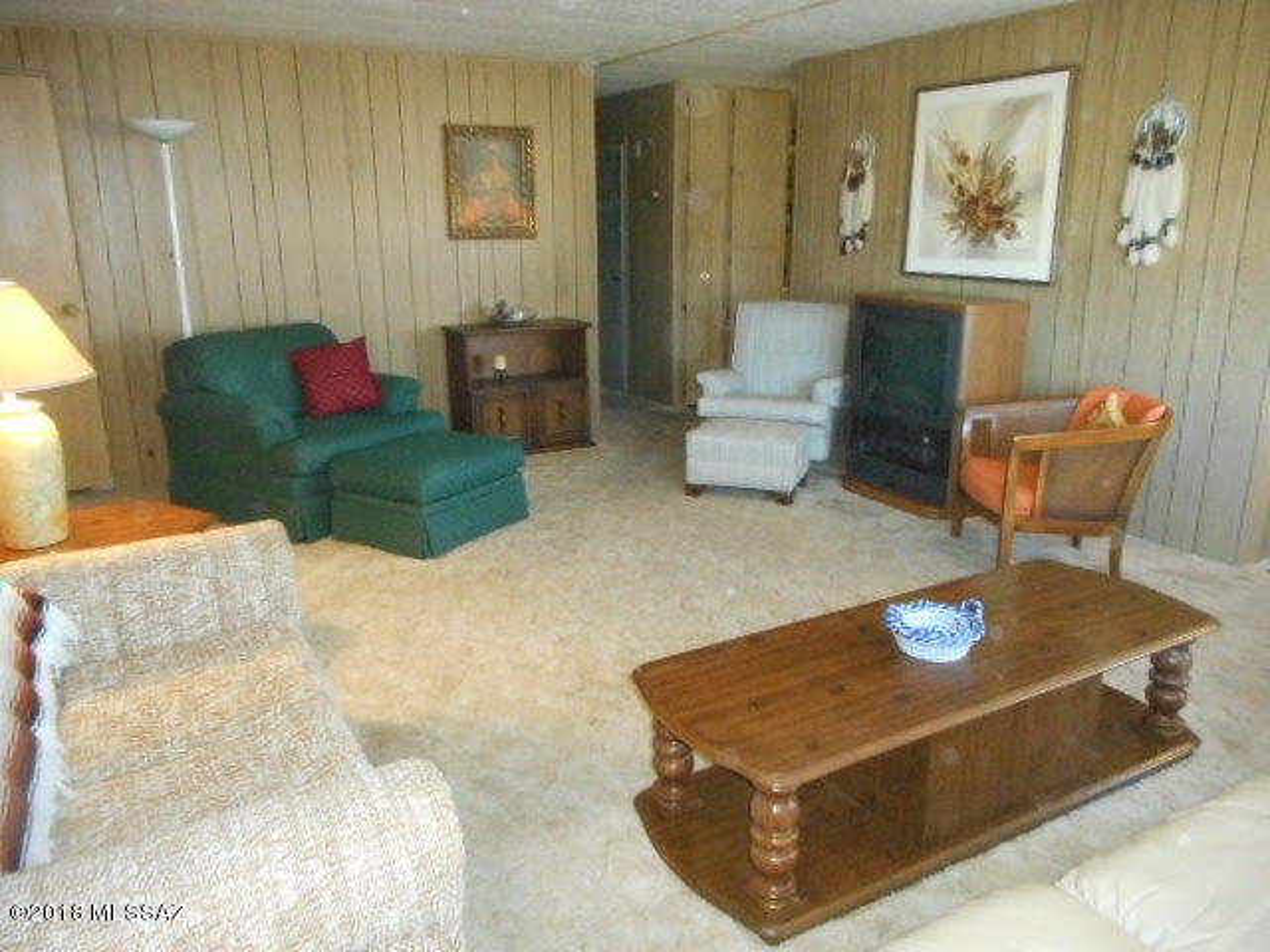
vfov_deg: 54.9
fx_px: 917
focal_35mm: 25
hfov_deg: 69.4
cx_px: 635
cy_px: 476
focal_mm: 4.5
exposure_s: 1/25
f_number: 3.7
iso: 900
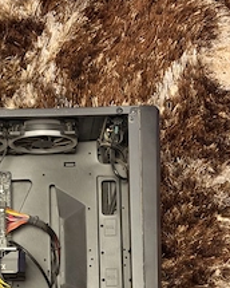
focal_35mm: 87
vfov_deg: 21.4
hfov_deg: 17.5
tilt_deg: -82.6
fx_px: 740
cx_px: 33
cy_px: 267
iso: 800
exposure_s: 1/26
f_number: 1.78
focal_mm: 6.76
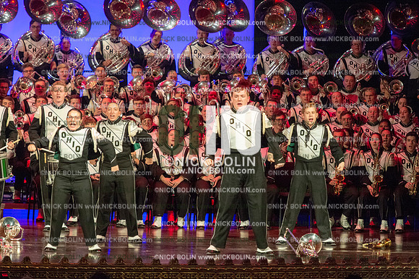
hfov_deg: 9.4
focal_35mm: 220
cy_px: 140
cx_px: 210
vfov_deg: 6.2
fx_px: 2559
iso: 8000
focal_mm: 220
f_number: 5.6
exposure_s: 1/320
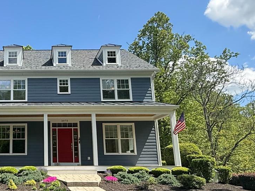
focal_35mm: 32
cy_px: 55
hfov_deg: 43.0
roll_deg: -0.1
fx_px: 236
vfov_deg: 43.1
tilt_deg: +13.1
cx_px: -31
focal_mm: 2.22
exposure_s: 1/970
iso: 50
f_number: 2.2
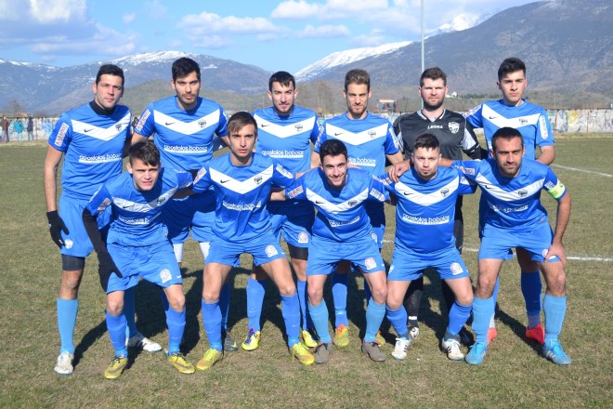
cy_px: 204
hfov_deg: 37.9
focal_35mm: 52
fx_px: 894
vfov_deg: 25.8
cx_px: 306
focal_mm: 35
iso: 400
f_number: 6.3
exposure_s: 1/1600
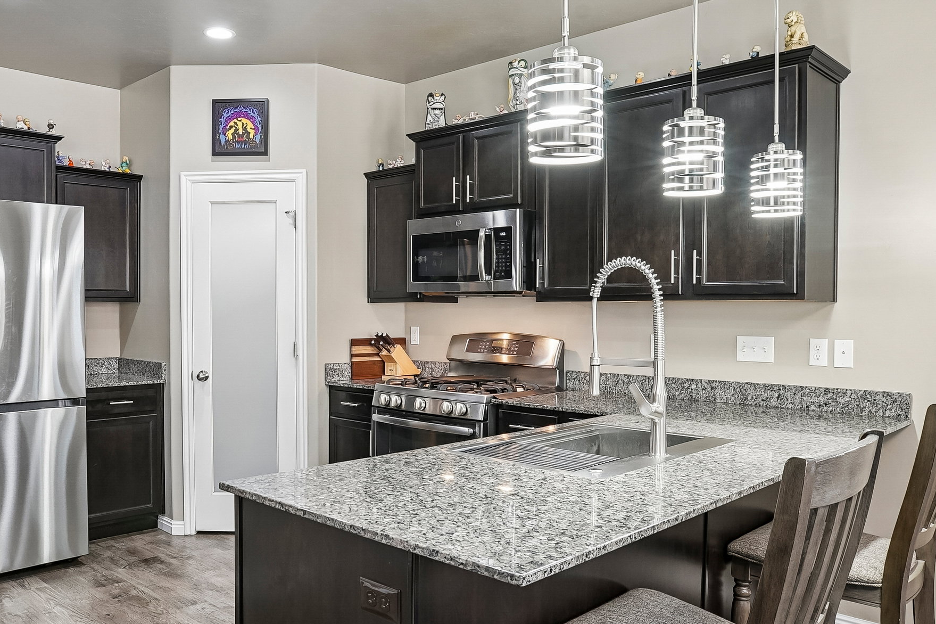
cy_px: 319
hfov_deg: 63.1
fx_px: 754
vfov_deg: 44.9
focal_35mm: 29
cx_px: 376
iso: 400
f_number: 8
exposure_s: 1/8
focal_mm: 17
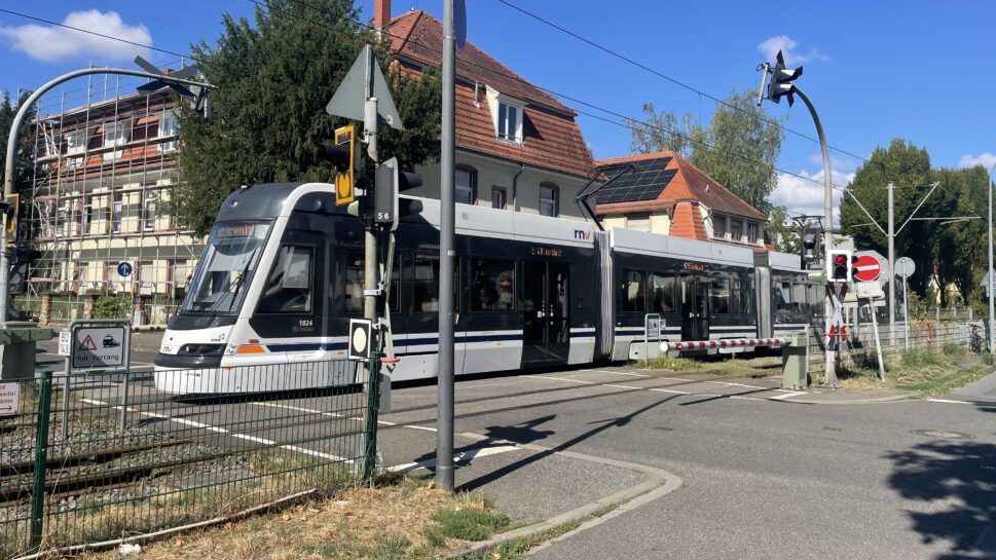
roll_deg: +1.0
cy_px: 244
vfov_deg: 40.1
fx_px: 766
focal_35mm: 29
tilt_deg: +4.0
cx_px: 501
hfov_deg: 66.1
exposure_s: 1/3401
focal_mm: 4.2
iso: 32
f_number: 1.6
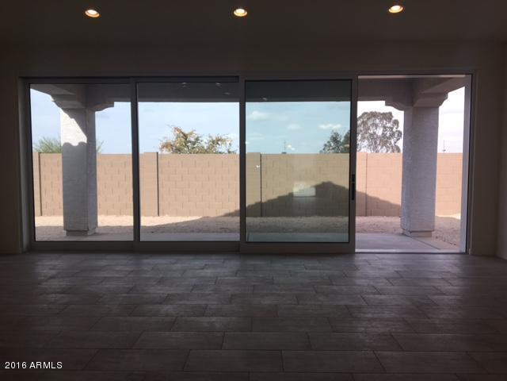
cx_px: 254
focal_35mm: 29
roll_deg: -0.5
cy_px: 190
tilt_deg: -4.9
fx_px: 425
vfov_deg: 48.2
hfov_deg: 61.7
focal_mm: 4.15
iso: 25
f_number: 2.2
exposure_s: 1/615
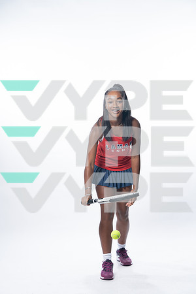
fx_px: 653
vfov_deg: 25.4
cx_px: 98
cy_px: 147
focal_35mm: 80
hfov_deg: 17.1
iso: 200
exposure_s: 1/250
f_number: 5.6
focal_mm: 80
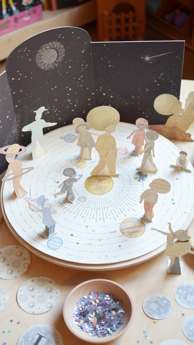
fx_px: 508
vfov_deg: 37.5
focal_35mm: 56
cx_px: 107
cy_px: 171
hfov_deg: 21.6
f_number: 1.8
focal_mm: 35
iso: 280
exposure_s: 1/100
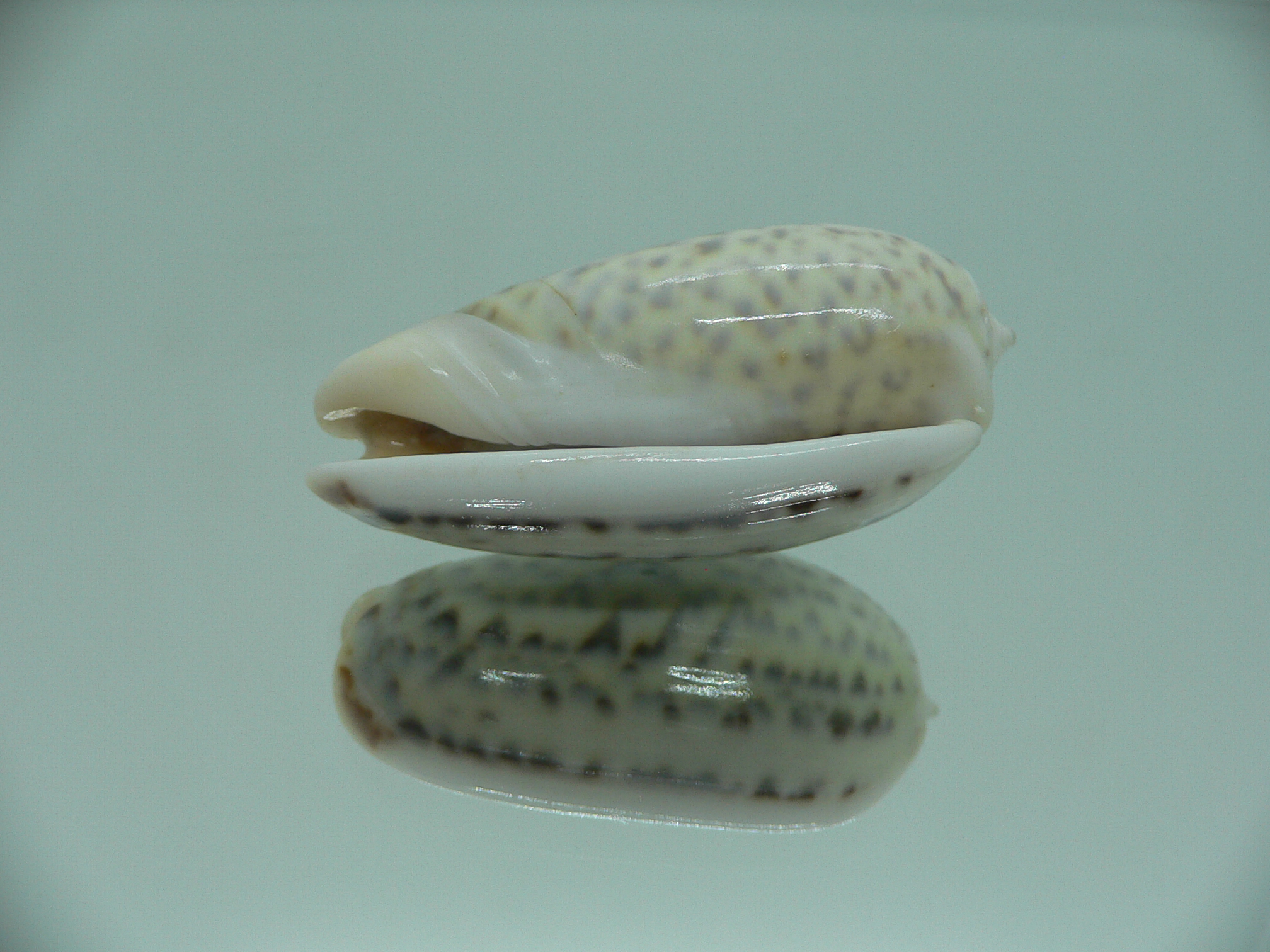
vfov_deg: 40.7
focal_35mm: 35
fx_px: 1284
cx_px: 635
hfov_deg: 52.6
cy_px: 476
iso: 80
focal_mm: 4.6
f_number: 2.8
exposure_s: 1/60
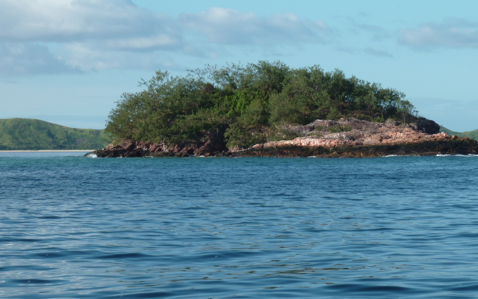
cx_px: 247
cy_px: 154
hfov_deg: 18.0
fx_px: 1511
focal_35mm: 116
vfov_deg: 11.3
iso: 80
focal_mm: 14.7
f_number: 4.3
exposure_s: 1/400
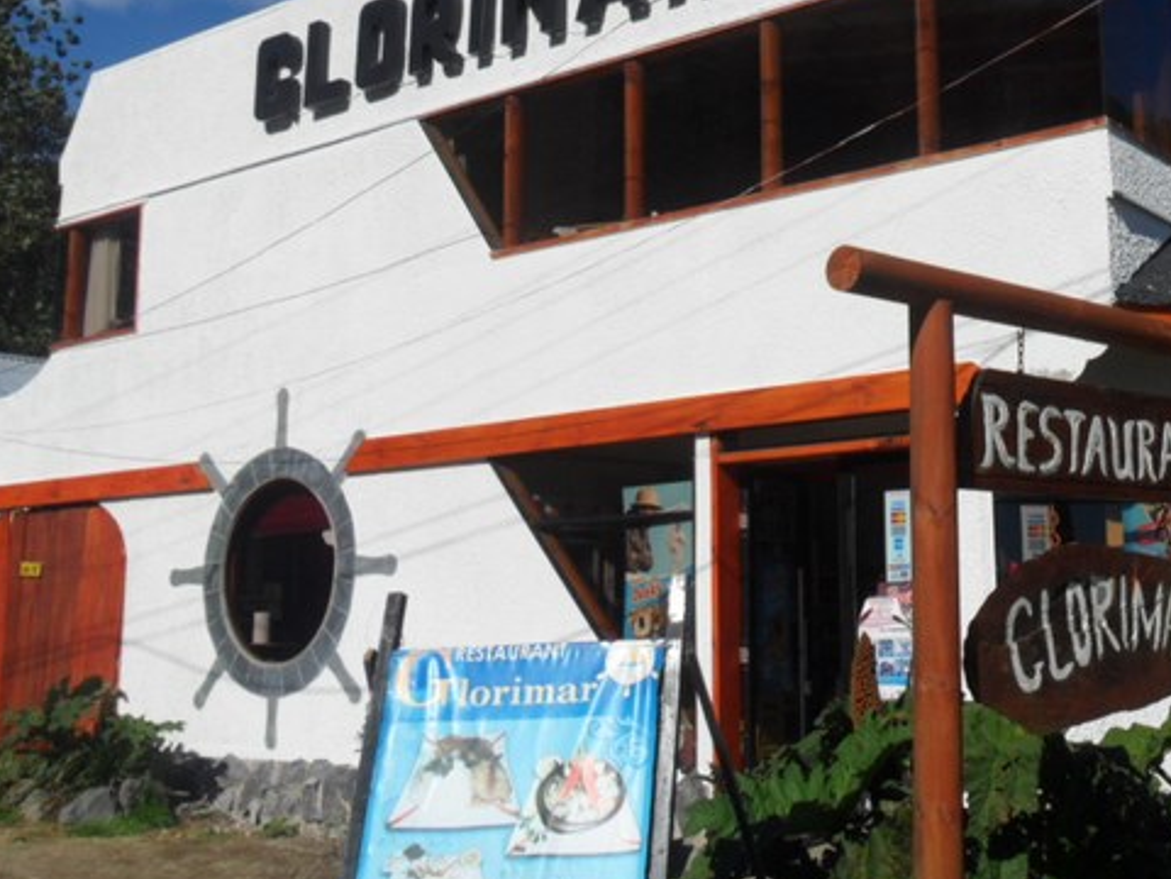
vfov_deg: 32.1
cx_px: 910
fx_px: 1522
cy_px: 359
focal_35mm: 45
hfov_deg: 40.6
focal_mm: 4.9
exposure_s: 1/250
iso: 80
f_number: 8.9
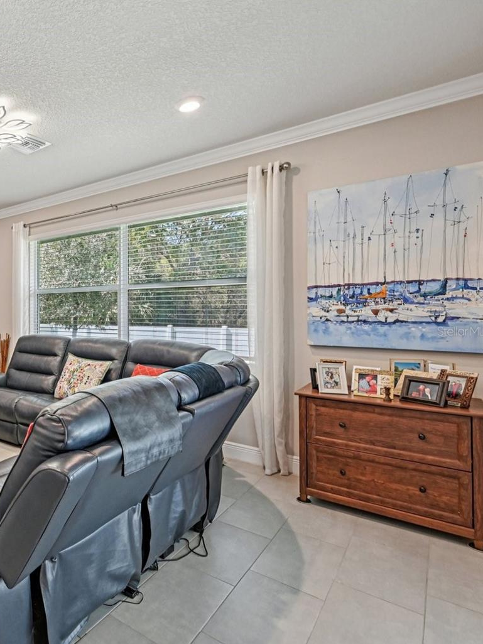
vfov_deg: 79.0
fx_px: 391
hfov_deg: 50.2
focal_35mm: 21
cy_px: 331
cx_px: -9
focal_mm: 14
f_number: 8
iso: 1600
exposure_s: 1/80
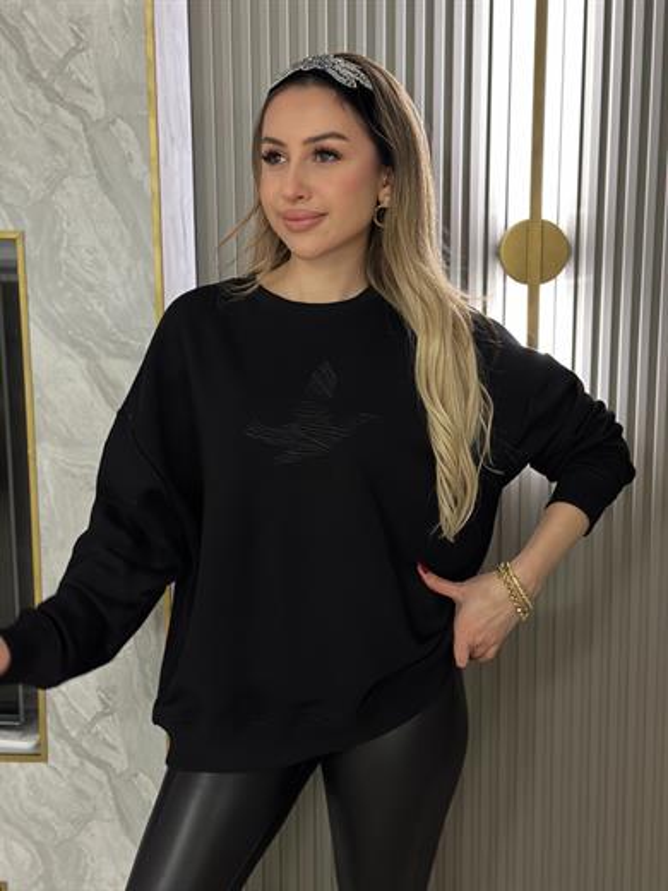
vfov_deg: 39.7
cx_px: 334
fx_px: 1235
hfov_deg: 30.3
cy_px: 446
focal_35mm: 48
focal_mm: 6.86
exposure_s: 1/33
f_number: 1.78
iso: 500
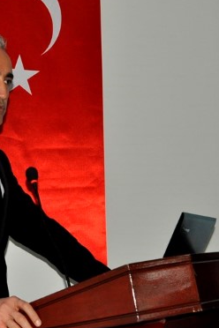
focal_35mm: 93
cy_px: 144
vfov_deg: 21.9
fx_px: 849
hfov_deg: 14.6
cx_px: 48
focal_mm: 32
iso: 1000
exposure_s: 1/80
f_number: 8
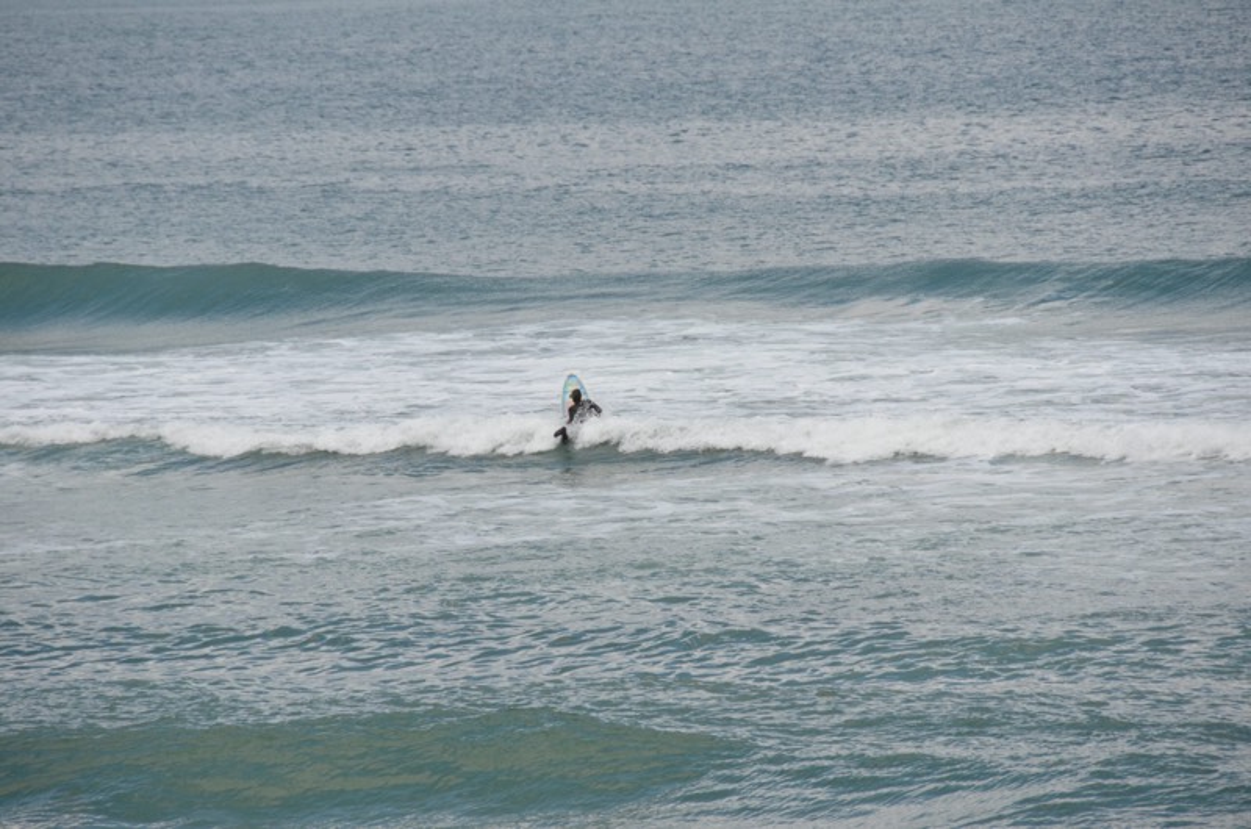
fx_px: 10404
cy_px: 414
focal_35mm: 300
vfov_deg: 4.6
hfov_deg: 6.9
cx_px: 626
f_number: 7.1
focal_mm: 200
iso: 200
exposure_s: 1/800
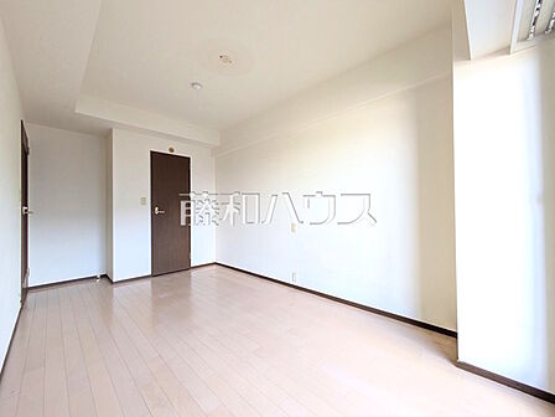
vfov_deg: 85.7
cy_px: 208
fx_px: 224
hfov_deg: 102.1
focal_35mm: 14
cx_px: 278
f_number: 2.2
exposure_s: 1/100
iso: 291
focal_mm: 1.83
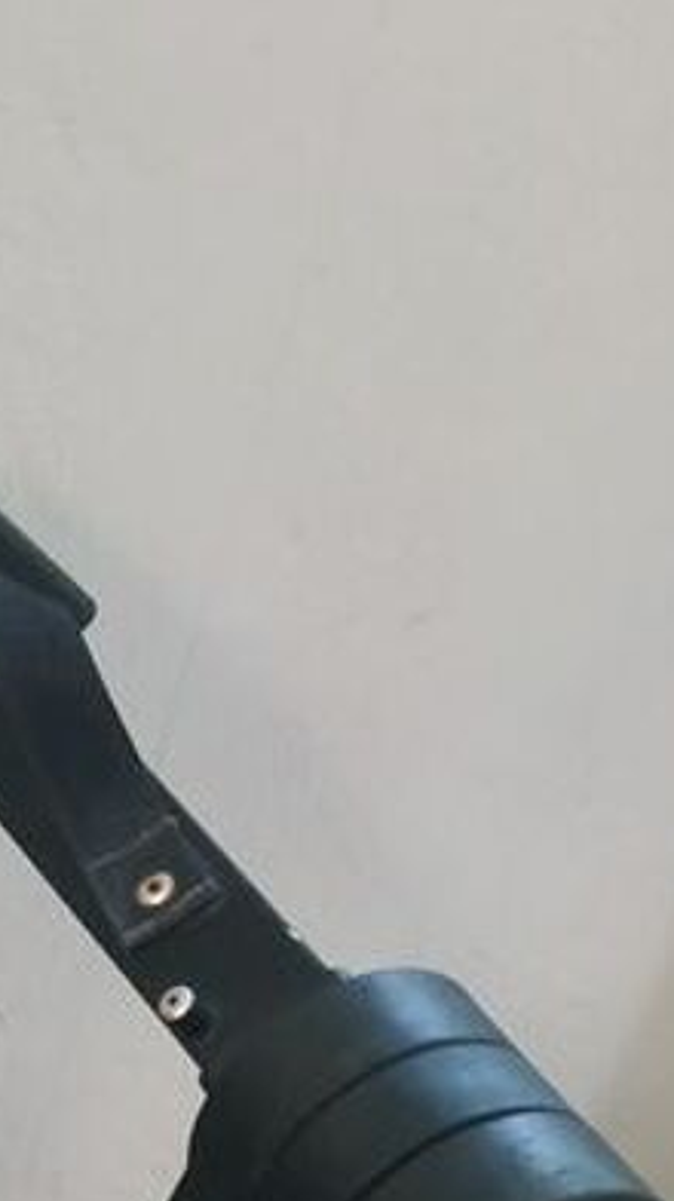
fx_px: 2833
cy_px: 1644
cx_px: -744
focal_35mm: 89
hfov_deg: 11.9
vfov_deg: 21.2
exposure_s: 1/20
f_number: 1.9
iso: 1000
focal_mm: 3.94
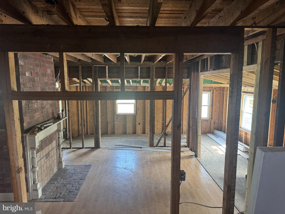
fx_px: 198
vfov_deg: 56.8
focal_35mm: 24
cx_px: 142
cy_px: 107
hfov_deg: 71.6
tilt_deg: -7.3
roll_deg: +0.0
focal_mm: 6.76
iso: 250
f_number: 1.78
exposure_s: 1/60
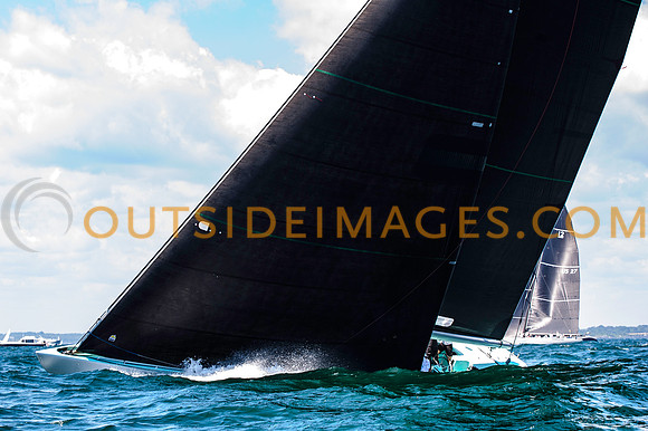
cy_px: 246
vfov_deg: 11.4
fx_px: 2159
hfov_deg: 17.1
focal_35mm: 120
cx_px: 279
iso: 320
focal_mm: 100
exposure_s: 1/400
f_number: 5
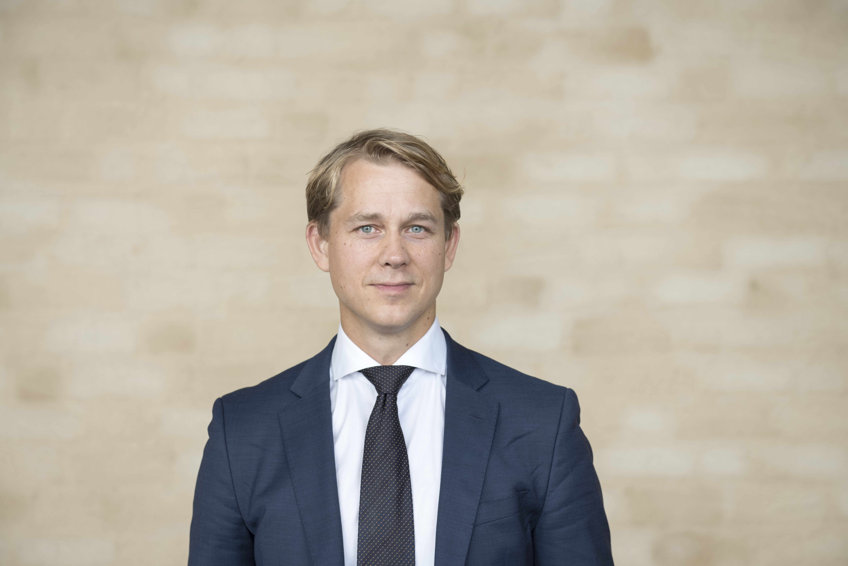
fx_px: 1649
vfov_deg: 19.5
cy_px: 283
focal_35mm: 70
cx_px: 424
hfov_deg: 28.8
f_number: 4.5
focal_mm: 70
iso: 640
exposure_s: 1/125
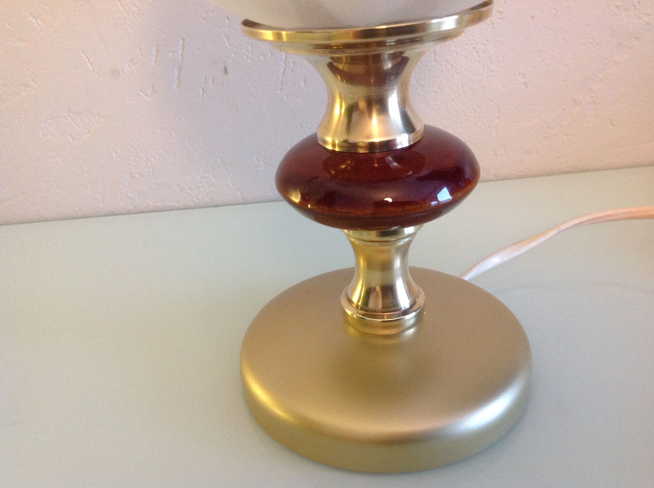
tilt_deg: -26.7
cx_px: 327
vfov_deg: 40.6
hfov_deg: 52.7
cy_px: 244
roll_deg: +3.8
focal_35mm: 35
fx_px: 660
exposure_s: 1/15
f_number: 2.4
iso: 250
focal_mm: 4.28
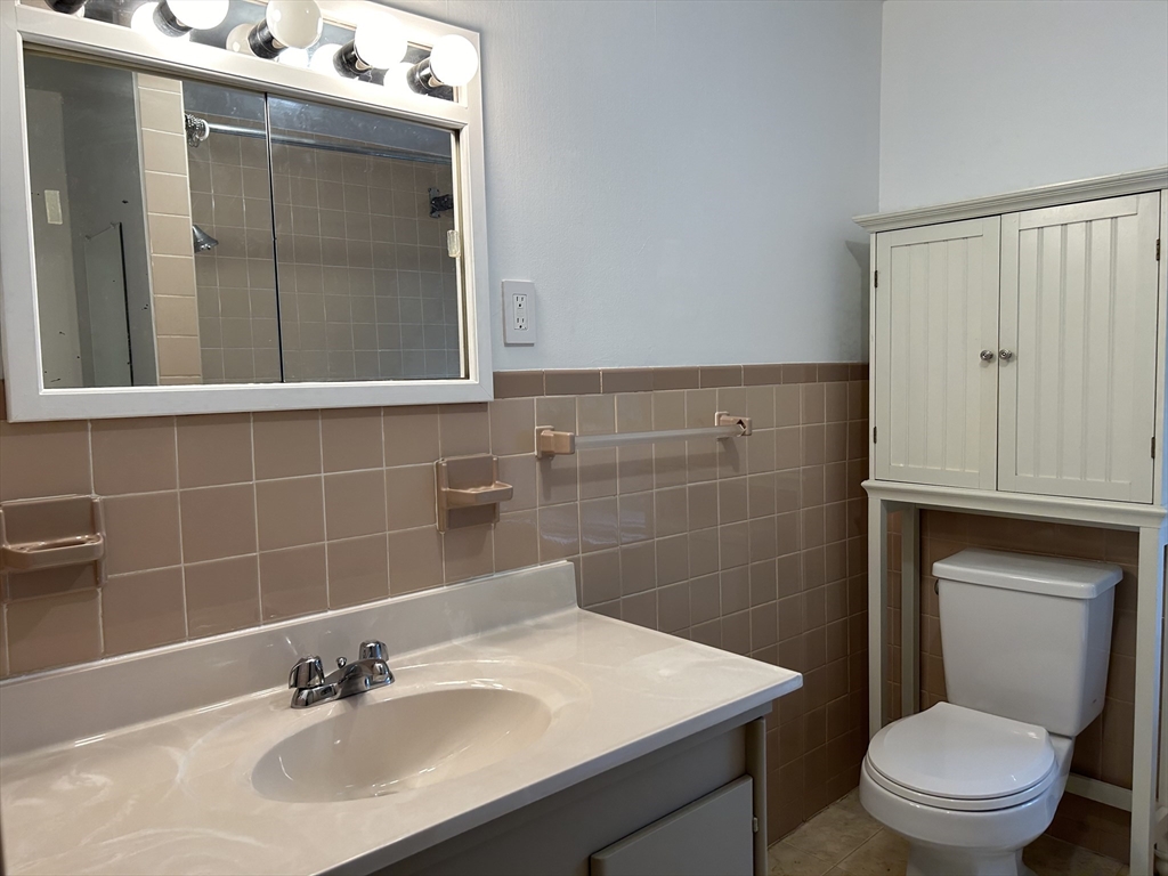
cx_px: 584
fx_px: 877
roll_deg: +1.5
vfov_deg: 53.1
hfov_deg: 67.3
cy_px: 438
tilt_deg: -4.2
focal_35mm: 26
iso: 125
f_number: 1.5
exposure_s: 1/120
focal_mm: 5.7
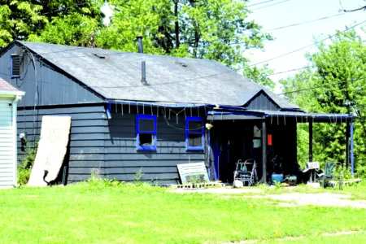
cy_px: 122
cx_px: 183
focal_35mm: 105
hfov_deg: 19.5
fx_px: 1067
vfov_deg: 13.0
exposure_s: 1/250
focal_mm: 70
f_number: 18
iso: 800
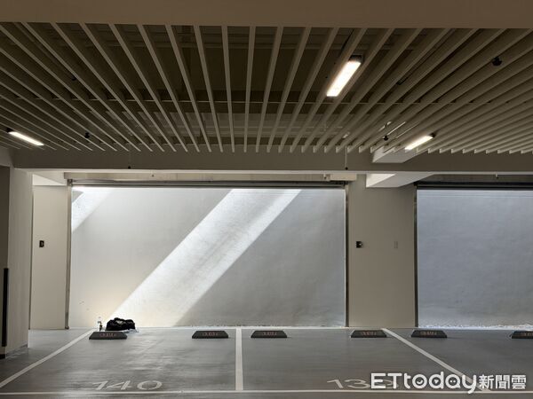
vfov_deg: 30.3
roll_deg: +0.4
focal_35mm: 48
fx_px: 739
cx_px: 266
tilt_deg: +1.5
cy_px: 200
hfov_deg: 39.7
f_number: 1.78
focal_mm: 6.76
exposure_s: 1/94
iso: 125
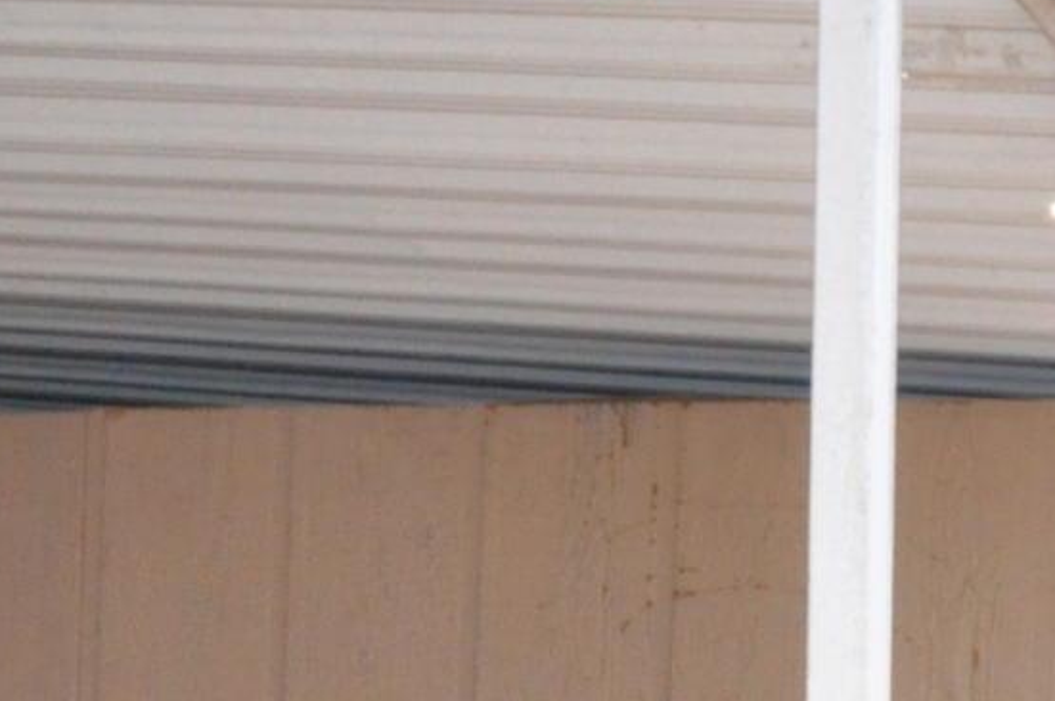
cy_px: 1417
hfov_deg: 13.9
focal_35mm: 147
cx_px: 833
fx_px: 4303
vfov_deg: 8.8
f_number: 22
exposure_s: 1/200
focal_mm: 18
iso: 2000
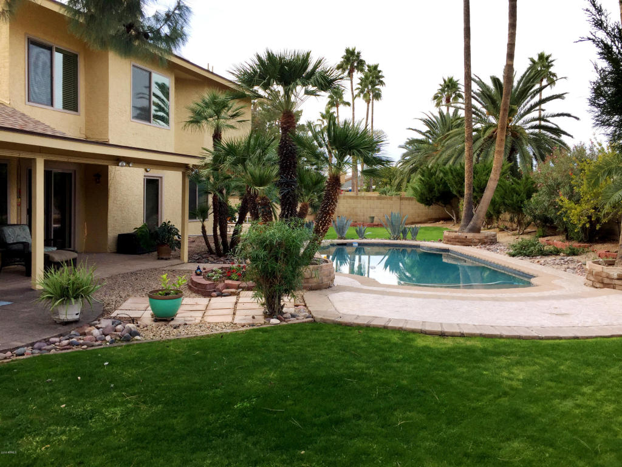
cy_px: 234
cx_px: 311
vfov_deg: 48.2
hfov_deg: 61.7
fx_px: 521
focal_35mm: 29
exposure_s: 1/501
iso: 32
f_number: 2.2
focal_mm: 4.15
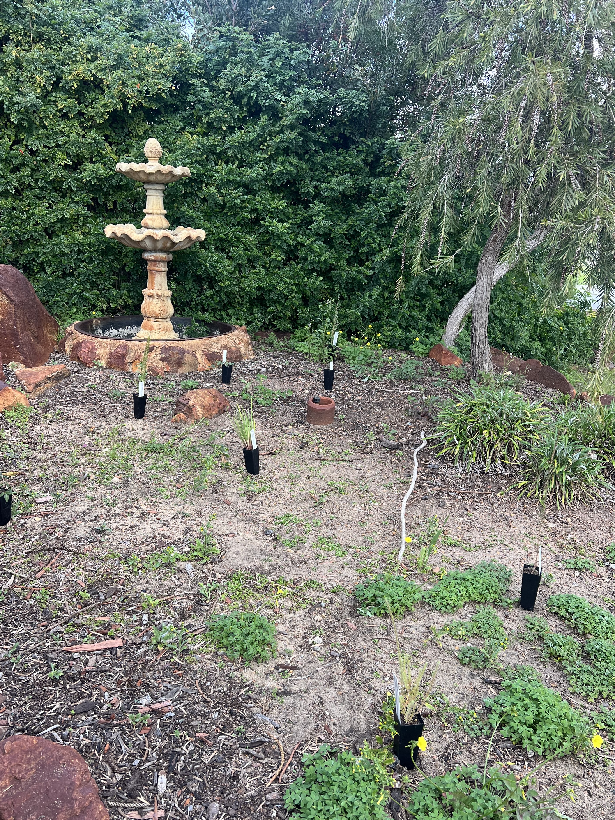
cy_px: 435
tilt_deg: -13.8
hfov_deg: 49.7
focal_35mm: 28
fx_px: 663
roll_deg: -0.1
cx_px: 292
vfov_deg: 63.4
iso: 50
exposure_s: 1/335
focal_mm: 5.7
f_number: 1.5
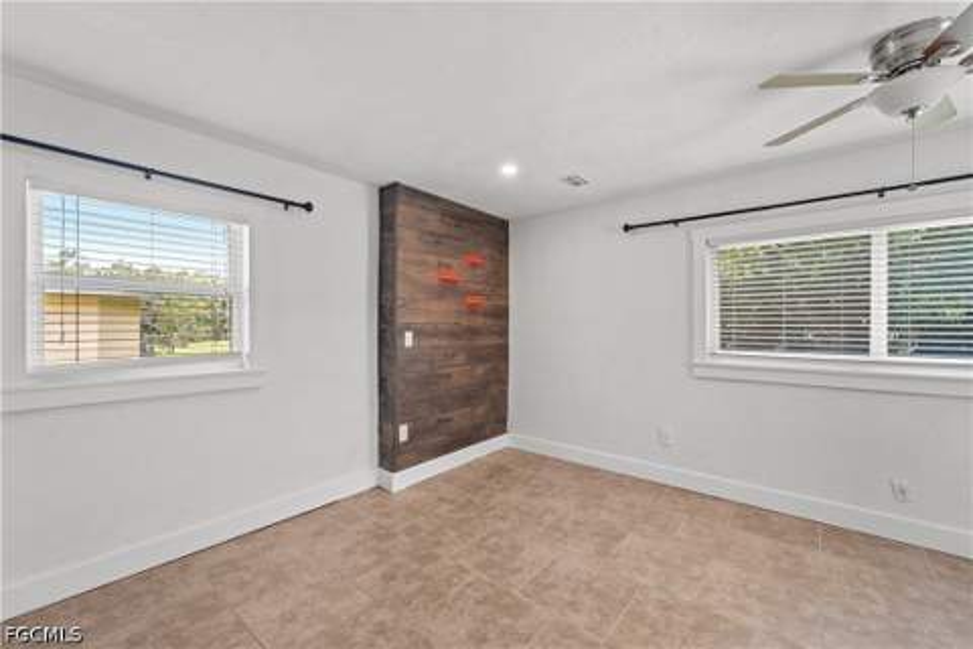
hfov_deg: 104.3
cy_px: 324
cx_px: 486
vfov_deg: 81.2
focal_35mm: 14
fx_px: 378
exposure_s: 1/3
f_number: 8
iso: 250
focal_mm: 14
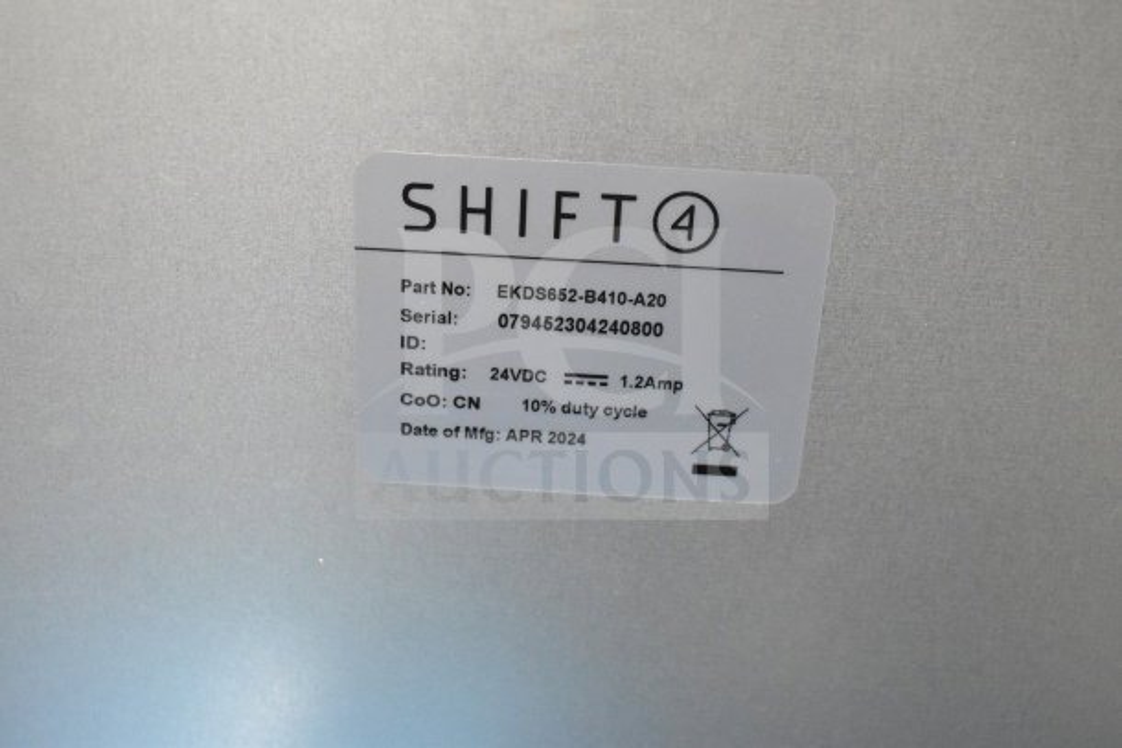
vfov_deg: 29.9
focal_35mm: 45
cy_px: 374
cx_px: 561
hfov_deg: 43.6
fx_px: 1403
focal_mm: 30
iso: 5600
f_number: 4.2
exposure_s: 1/50
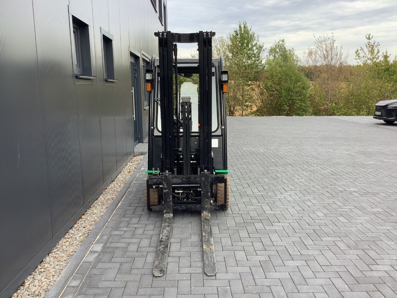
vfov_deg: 45.4
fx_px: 356
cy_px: 149
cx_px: 198
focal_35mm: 31
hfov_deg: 58.4
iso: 25
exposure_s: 1/123
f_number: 2.4
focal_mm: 3.3
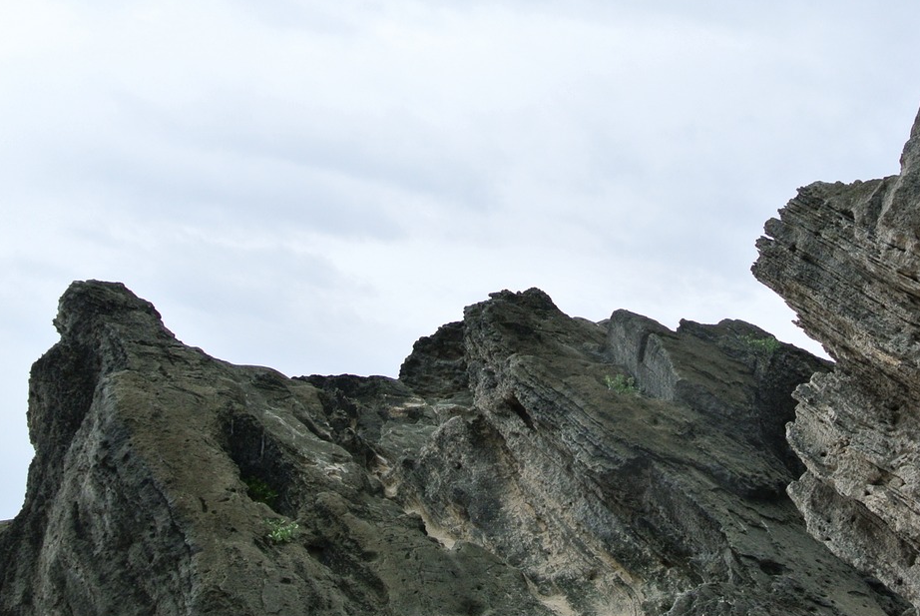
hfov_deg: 38.7
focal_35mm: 51
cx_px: 543
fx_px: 1305
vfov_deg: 26.4
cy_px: 410
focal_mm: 10
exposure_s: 1/320
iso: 100
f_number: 4
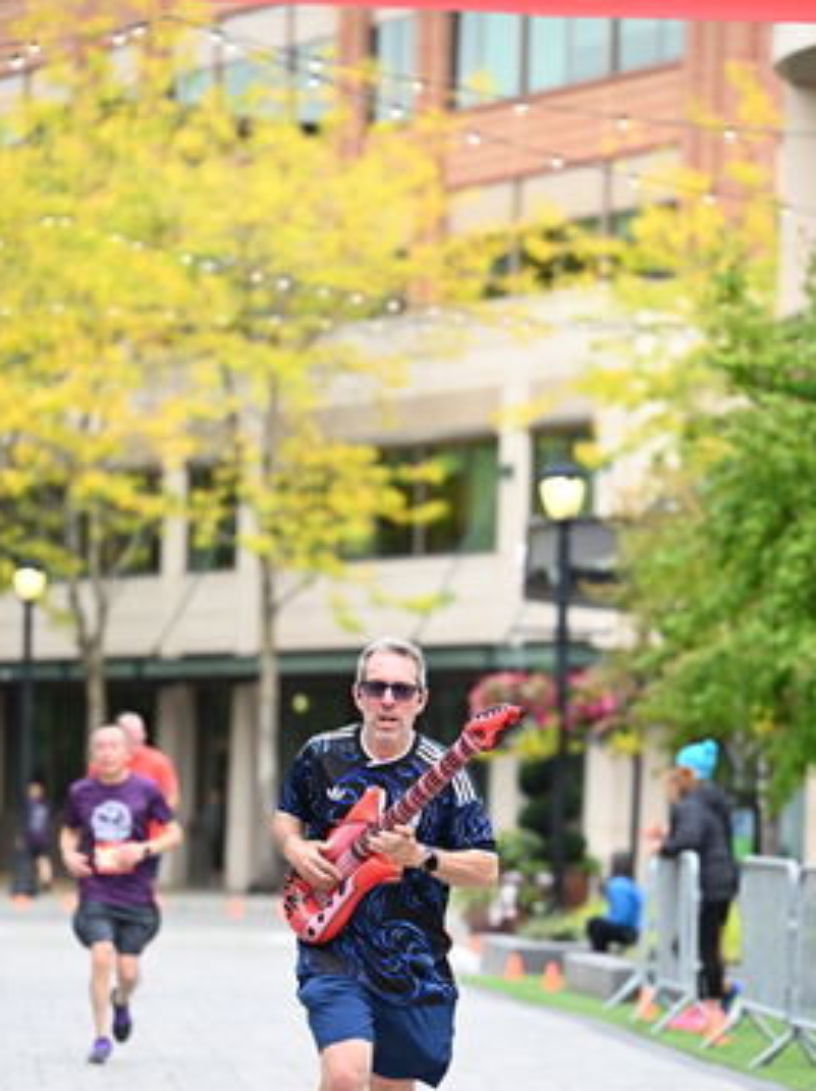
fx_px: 5605
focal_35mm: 178
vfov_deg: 11.1
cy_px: 740
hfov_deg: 8.3
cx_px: 454
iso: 640
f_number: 2.8
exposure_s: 1/1600
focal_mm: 120
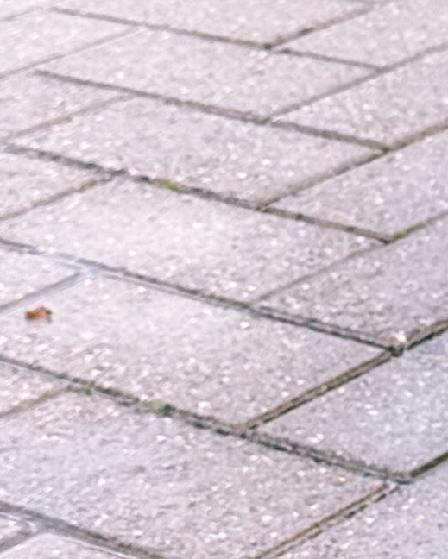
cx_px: 820
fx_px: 3064
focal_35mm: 185
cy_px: -174
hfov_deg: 8.1
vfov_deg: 10.2
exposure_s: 1/995
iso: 64
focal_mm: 6.76
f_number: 1.78
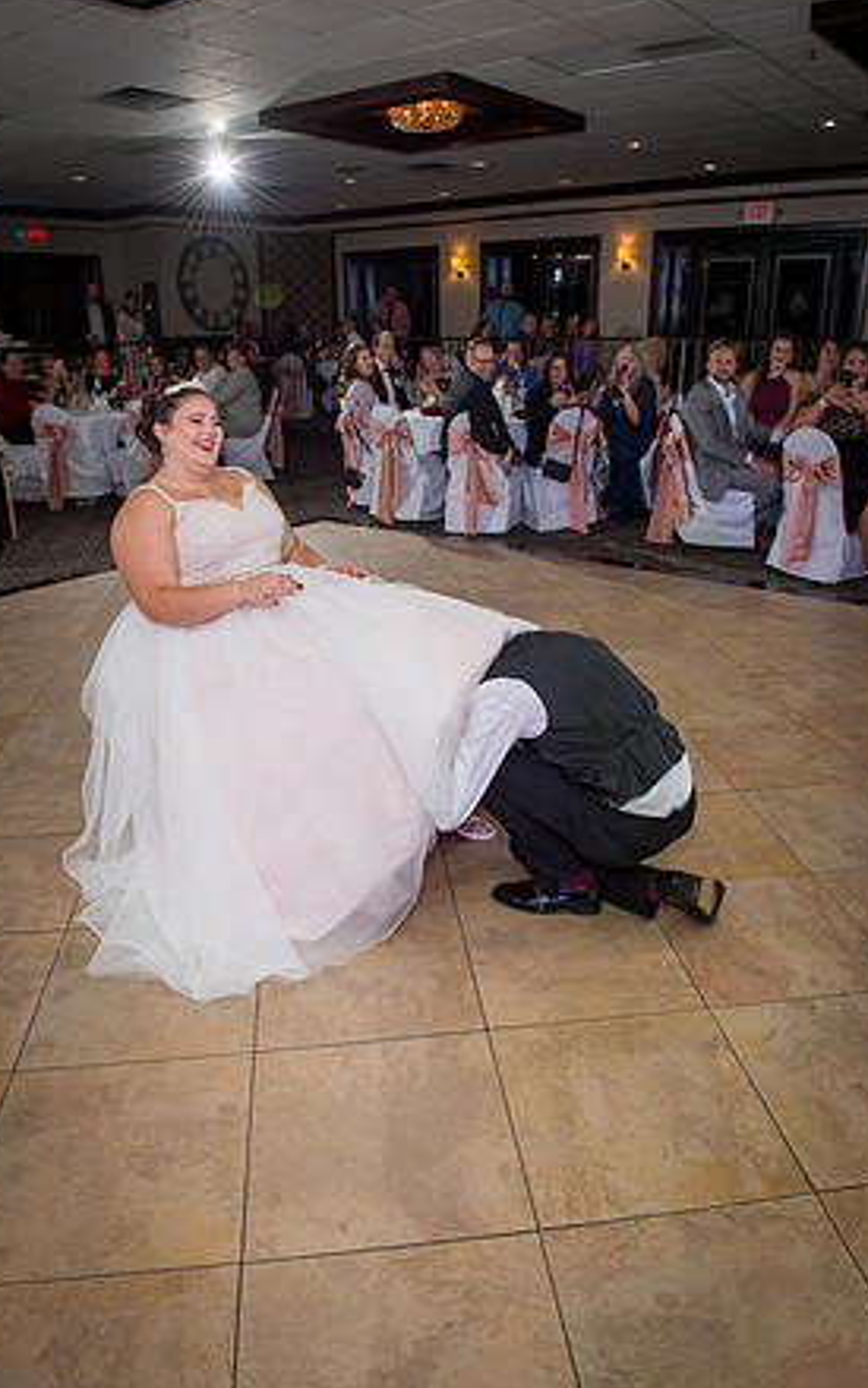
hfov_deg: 49.3
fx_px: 946
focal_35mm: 25
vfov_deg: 72.5
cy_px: 691
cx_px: 425
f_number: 5.6
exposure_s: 1/125
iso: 800
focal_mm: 24
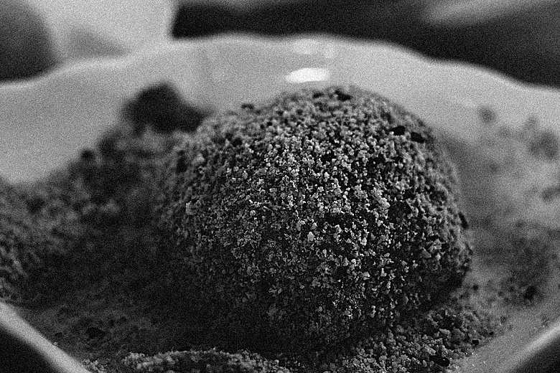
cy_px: 186
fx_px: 778
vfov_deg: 27.0
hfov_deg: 39.6
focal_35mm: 50
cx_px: 280
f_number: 2.8
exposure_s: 1/30
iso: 2000
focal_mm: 18.3
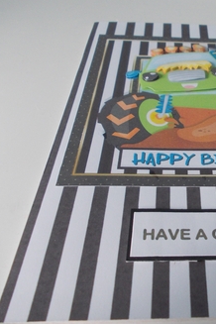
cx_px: 204
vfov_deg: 48.5
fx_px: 360
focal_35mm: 40
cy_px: 158
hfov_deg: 31.4
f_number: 2.7
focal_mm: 4
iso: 100
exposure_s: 1/25
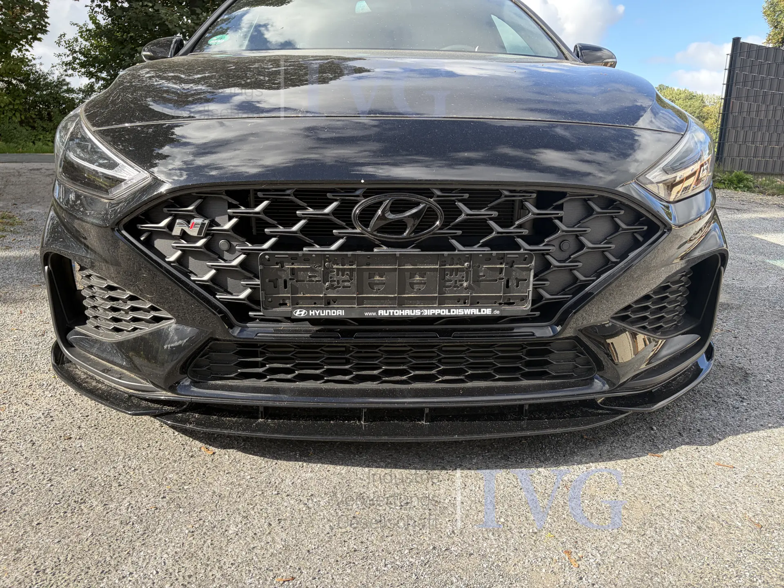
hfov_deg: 67.3
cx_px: 392
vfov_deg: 53.1
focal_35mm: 26
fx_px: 589
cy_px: 294
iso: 50
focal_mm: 5.96
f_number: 1.6
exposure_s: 1/907
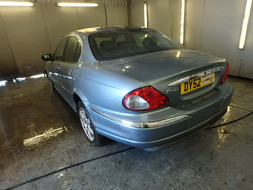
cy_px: 95
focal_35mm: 21
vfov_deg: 63.4
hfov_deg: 79.0
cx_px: 126
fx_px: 153
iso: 250
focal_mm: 3.7
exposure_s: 1/30
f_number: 3.5
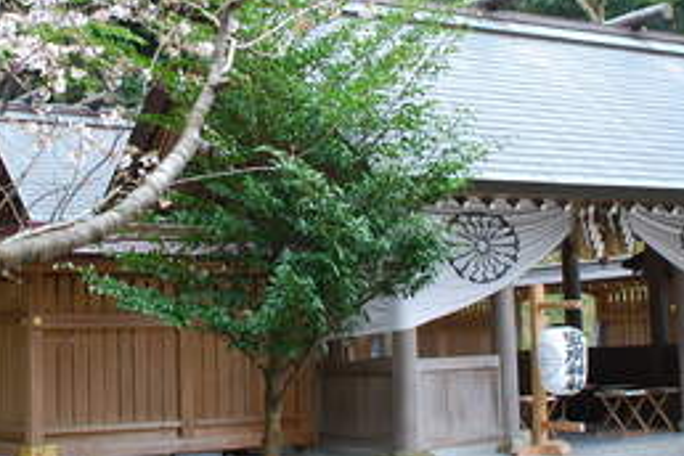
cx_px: 286
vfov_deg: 20.1
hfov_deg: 30.0
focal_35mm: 67
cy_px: 87
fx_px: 1273
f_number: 8
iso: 200
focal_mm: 18
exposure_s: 1/60
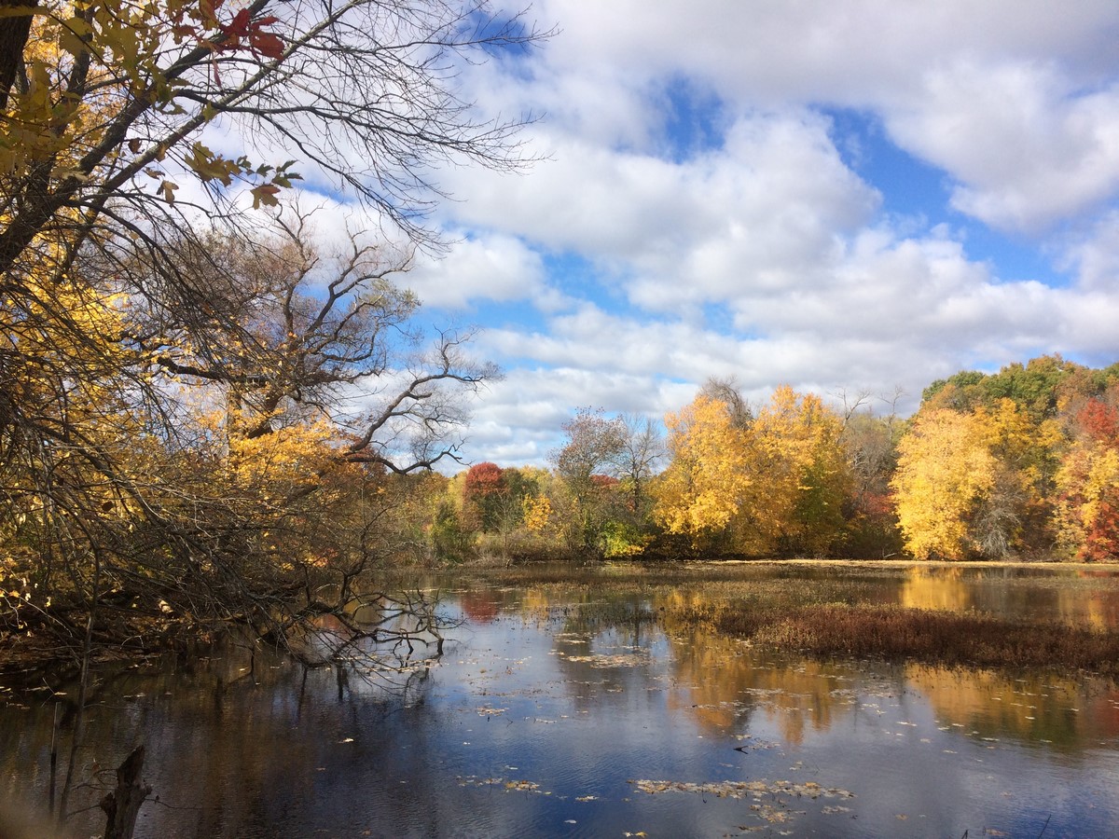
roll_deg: -0.2
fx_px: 937
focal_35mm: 29
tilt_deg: +7.2
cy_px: 420
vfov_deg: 48.2
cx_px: 560
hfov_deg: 61.7
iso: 32
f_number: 2.2
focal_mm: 4.15
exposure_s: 1/1953
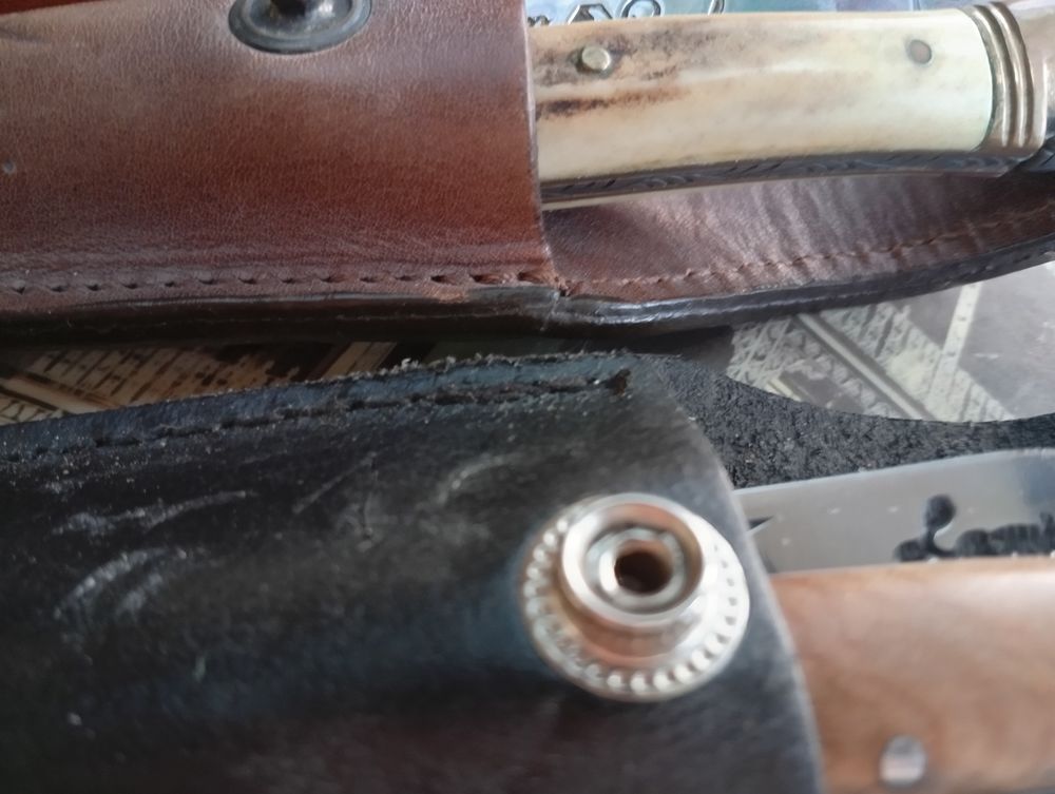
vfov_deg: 51.5
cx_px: 528
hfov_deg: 65.2
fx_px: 824
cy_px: 397
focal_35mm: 27
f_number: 1.8
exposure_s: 1/20
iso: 831
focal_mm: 3.98
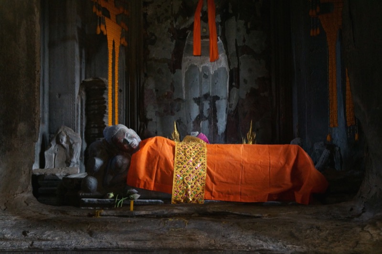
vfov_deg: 35.4
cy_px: 127
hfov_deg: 51.3
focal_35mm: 38
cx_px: 191
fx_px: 397
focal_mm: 25
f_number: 4
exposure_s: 1/60
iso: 2500
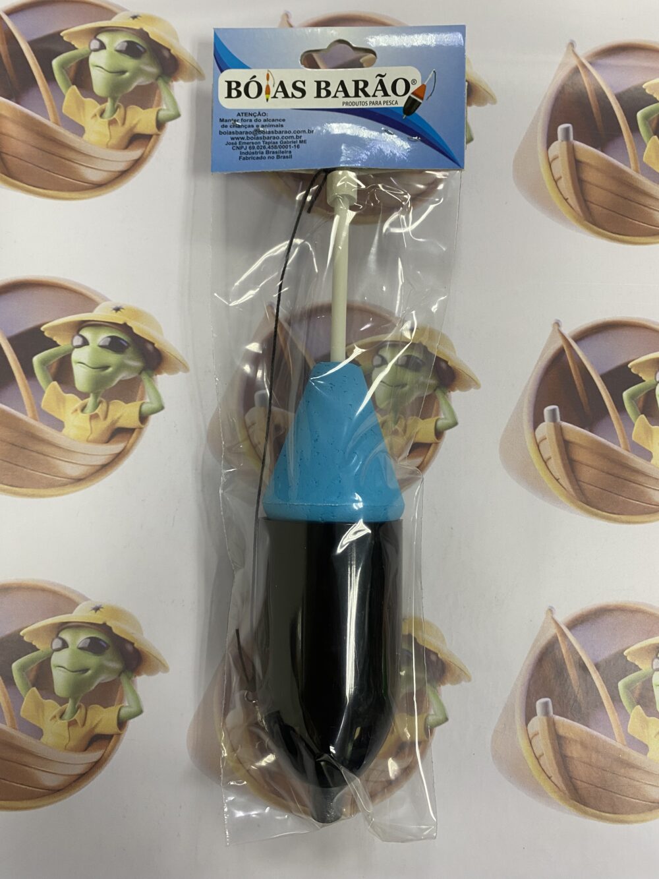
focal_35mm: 26
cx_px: 330
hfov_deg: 53.1
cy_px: 440
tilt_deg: -84.7
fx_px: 660
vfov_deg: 67.3
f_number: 1.8
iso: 80
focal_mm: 4.25
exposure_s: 1/60
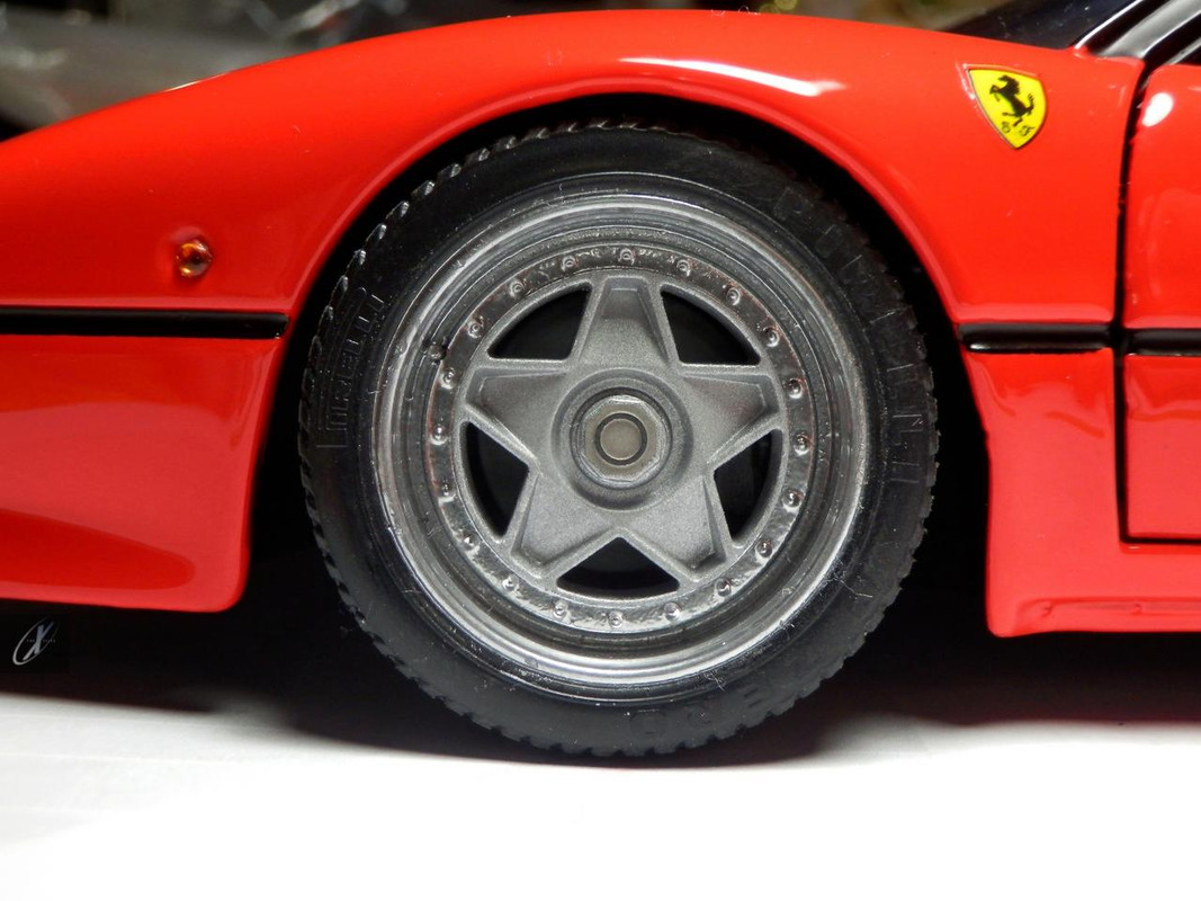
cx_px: 600
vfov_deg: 34.3
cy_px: 450
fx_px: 1457
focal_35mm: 42
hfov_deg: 44.8
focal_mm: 7.4
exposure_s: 1/40
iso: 400
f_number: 4
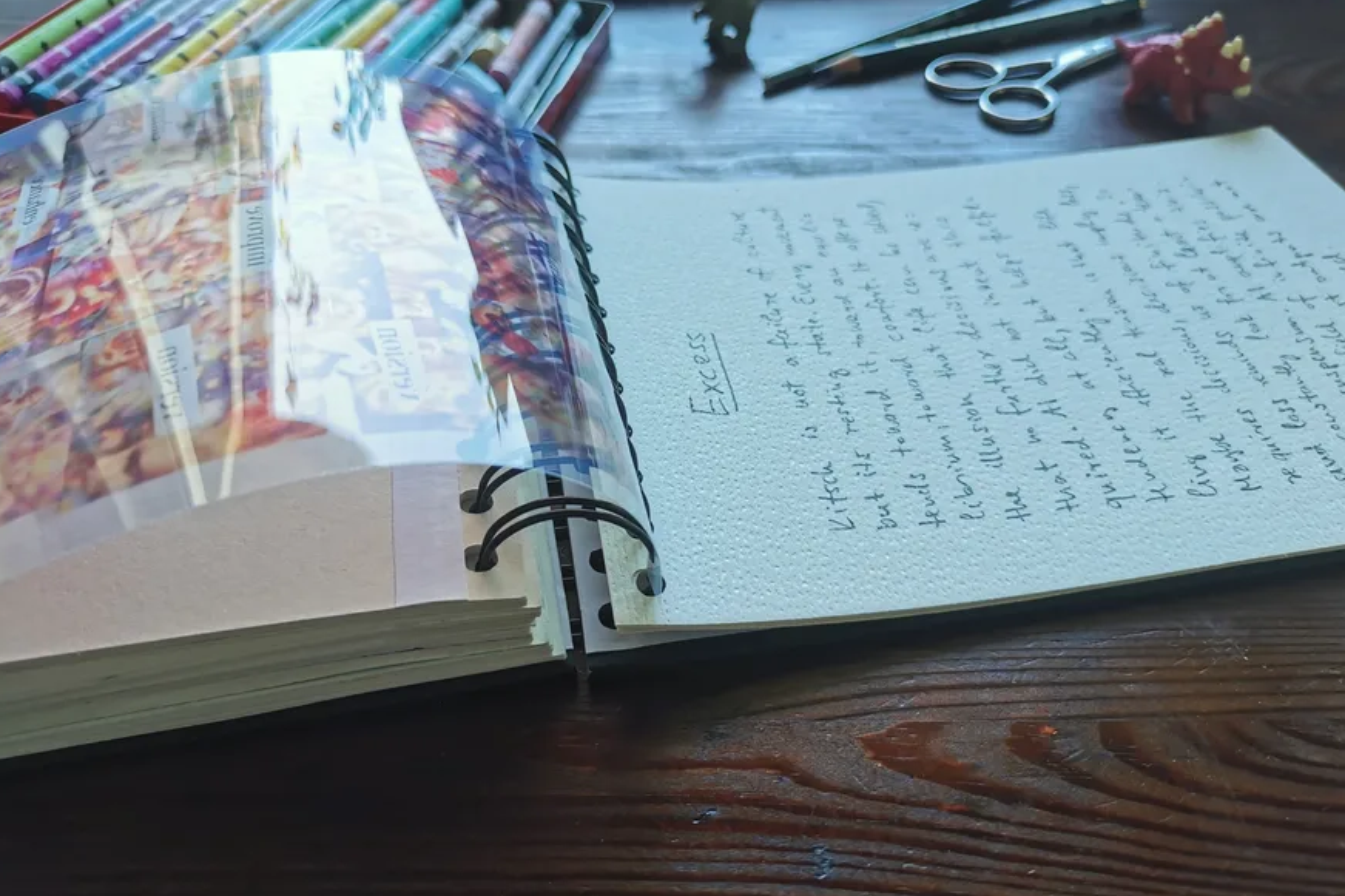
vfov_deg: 44.8
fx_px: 1083
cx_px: 682
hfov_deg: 63.7
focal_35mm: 29
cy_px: 382
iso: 50
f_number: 1.8
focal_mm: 5.58
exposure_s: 1/127
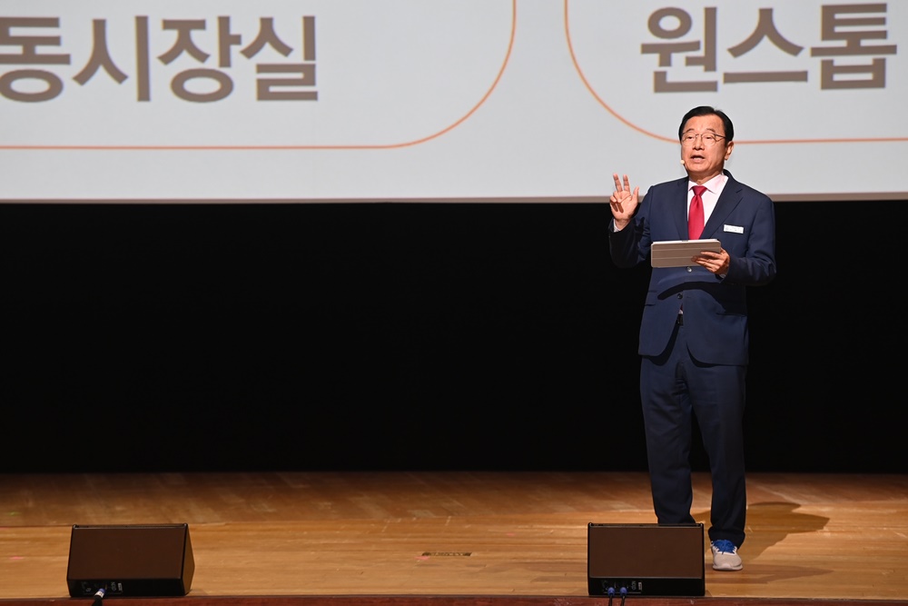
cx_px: 454
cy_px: 303
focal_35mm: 155
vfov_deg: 8.9
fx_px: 3910
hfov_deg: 13.2
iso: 1000
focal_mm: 155
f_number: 4.5
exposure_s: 1/100
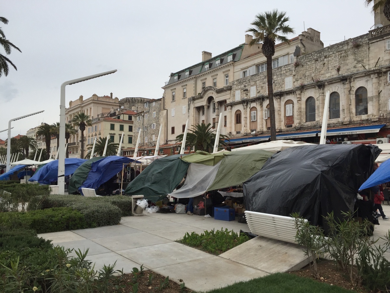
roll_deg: -0.6
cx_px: 195
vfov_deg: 48.2
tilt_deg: +3.6
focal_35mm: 29
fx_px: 327
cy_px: 146
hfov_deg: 61.7
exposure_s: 1/3968
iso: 32
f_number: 2.2
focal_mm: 4.15
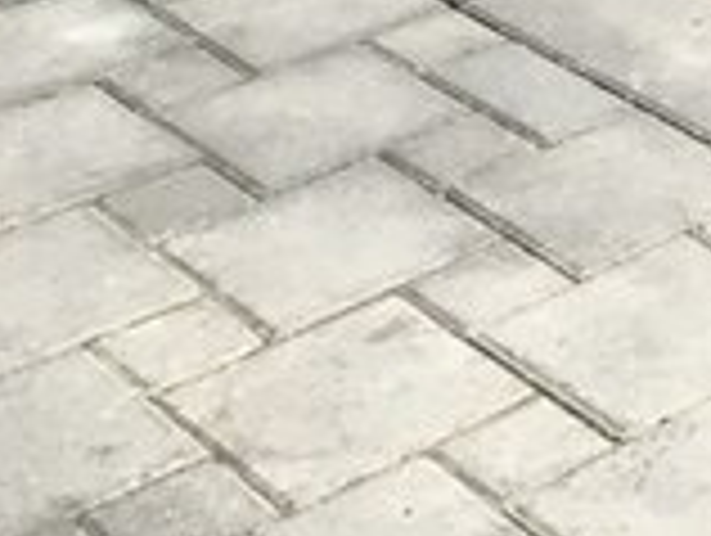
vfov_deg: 11.2
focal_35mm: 121
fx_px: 2489
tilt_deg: -13.9
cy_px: -529
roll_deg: -1.2
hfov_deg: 14.0
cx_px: 1364
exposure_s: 1/33
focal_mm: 4.15
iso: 80
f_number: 2.2
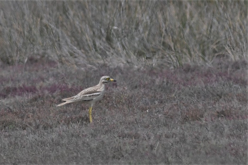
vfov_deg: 2.2
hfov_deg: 3.3
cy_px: 82
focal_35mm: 630
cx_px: 124
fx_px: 4338
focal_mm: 420
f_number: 7.1
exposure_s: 1/640
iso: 250
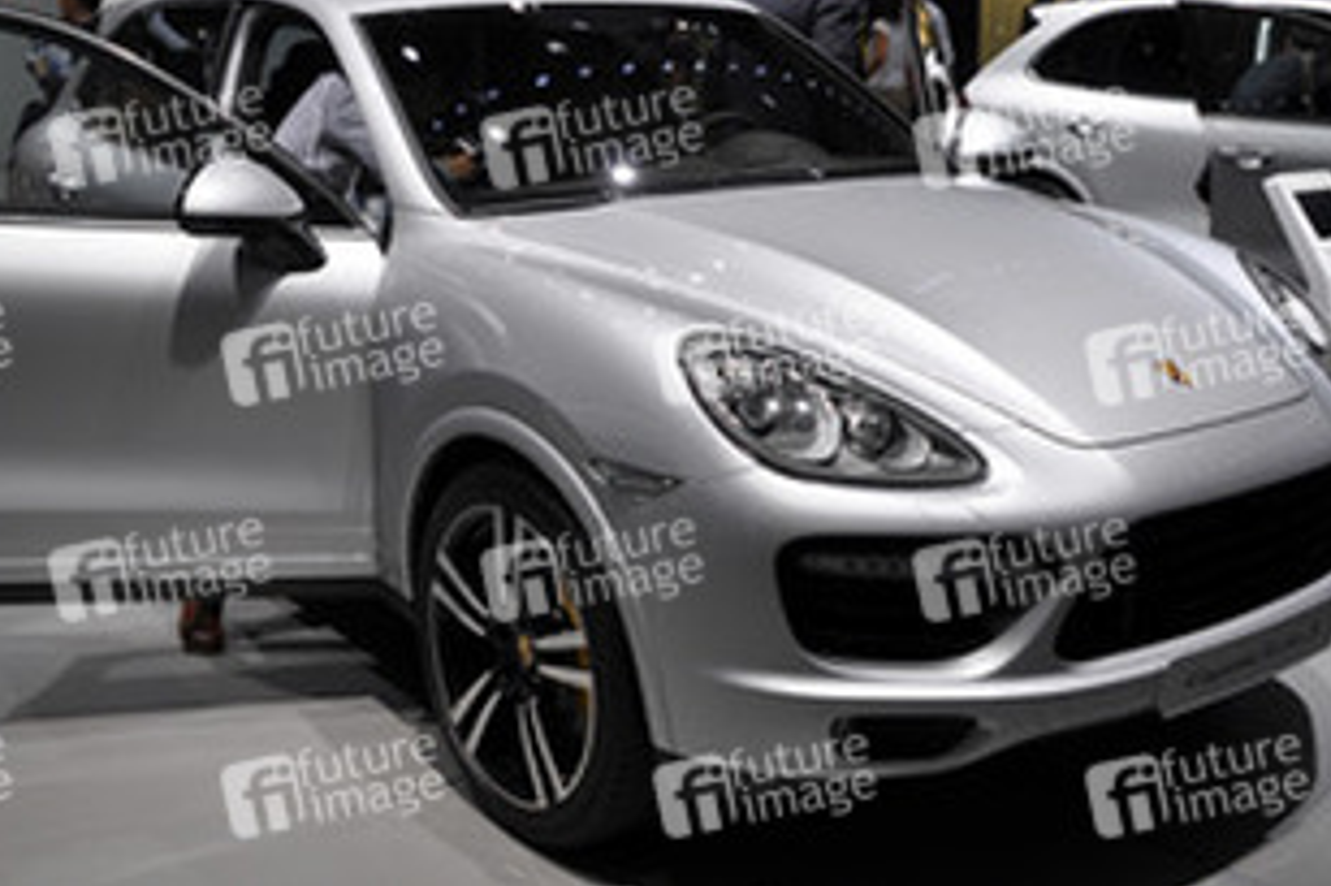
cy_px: 246
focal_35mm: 44
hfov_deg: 44.5
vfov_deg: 30.1
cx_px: 650
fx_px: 1626
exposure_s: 1/200
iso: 200
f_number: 7.1
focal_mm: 20
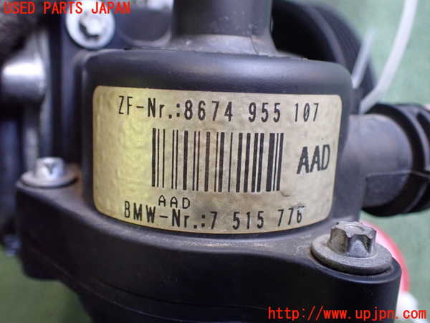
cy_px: 162
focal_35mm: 32
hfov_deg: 56.8
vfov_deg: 44.2
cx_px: 215
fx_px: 398
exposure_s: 1/125
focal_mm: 5.79
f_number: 2.4
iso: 800
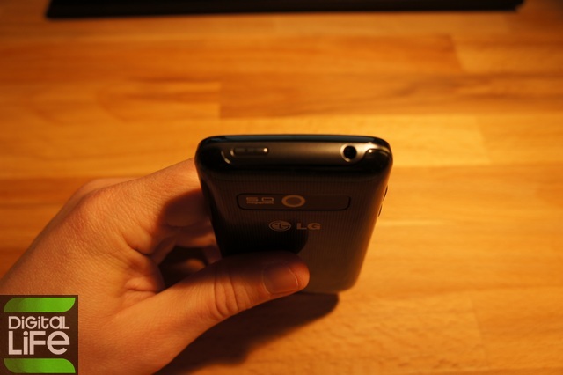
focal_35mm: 30
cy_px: 188
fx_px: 469
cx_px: 282
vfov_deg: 43.6
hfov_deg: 62.0
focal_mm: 20
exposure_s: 1/40
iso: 200
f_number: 4.5
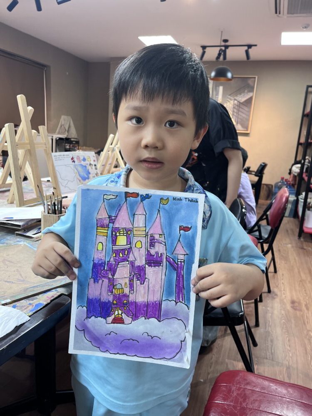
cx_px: 156
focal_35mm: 26
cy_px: 208
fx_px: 312
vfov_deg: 67.3
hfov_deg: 53.1
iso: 125
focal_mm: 5.1
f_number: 1.6
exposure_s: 1/100
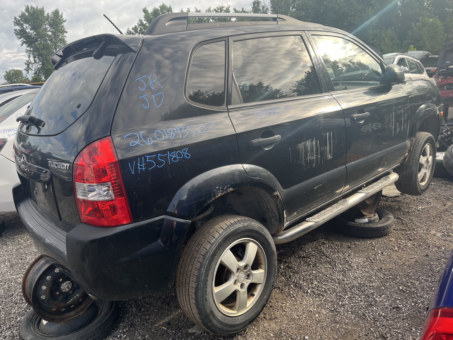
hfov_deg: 67.3
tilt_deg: -13.5
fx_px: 340
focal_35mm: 26
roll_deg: +5.5
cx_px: 226
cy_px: 170
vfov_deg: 53.1
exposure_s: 1/639
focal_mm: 5.1
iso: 50
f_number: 1.6
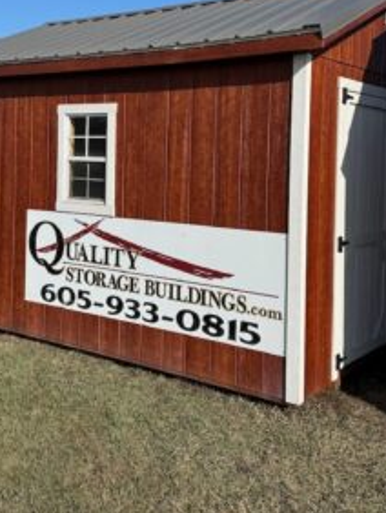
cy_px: 167
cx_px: 173
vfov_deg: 52.8
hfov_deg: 41.8
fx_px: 505
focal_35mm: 34
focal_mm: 6.76
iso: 80
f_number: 1.78
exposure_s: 1/7092
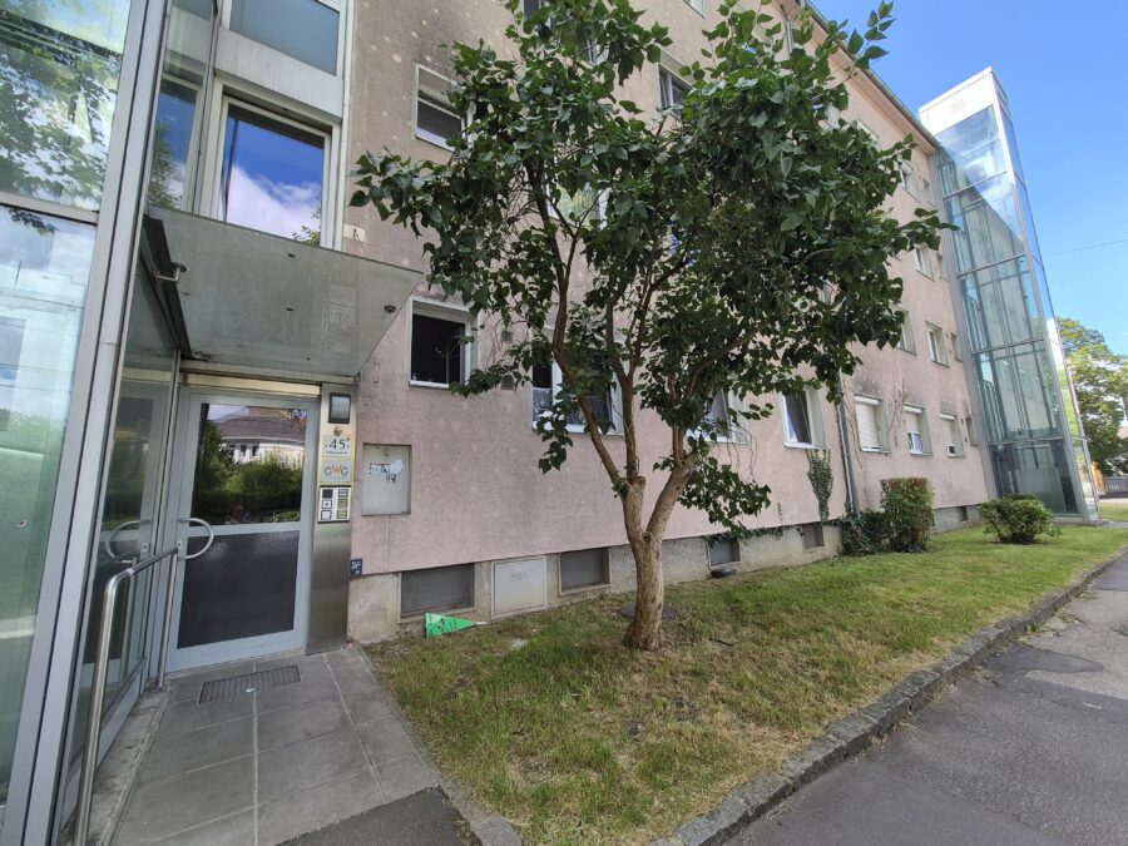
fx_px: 424
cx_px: 564
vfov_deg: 89.9
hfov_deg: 106.2
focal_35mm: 13
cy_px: 423
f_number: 2.2
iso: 50
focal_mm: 2.2
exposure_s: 1/460
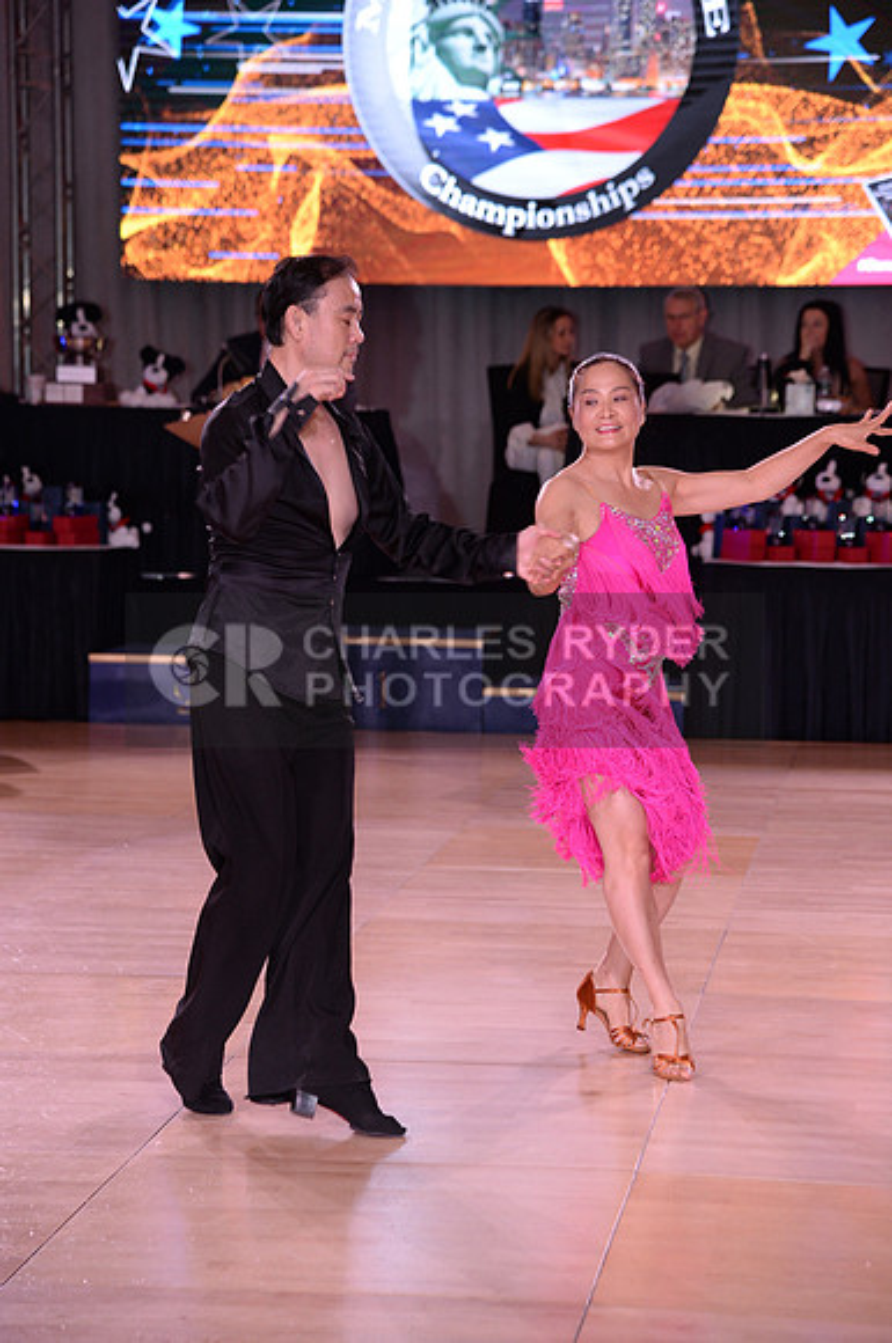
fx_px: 3914
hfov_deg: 13.0
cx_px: 446
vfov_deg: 19.5
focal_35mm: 105
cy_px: 672
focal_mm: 105
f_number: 5
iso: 1600
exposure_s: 1/250
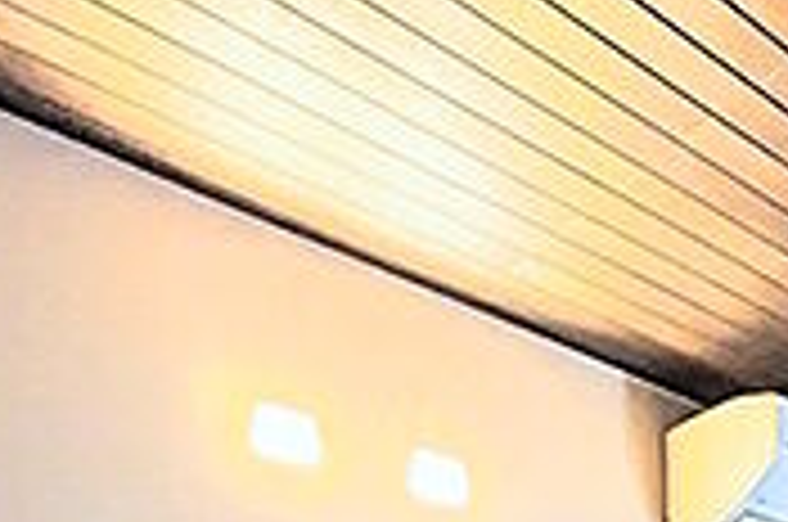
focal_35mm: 50
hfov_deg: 35.2
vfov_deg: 20.4
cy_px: 900
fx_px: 1092
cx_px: 820
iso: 185
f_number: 2.2
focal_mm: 1.83
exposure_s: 1/25
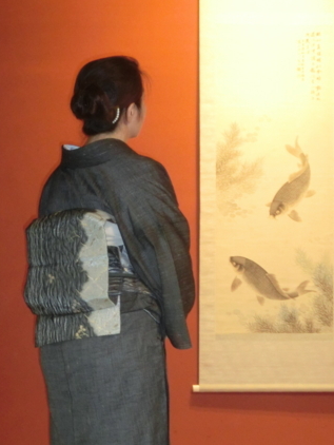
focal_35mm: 72
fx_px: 925
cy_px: 309
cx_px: 125
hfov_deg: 20.4
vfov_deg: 26.8
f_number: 3.9
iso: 400
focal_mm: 6.67
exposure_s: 1/13
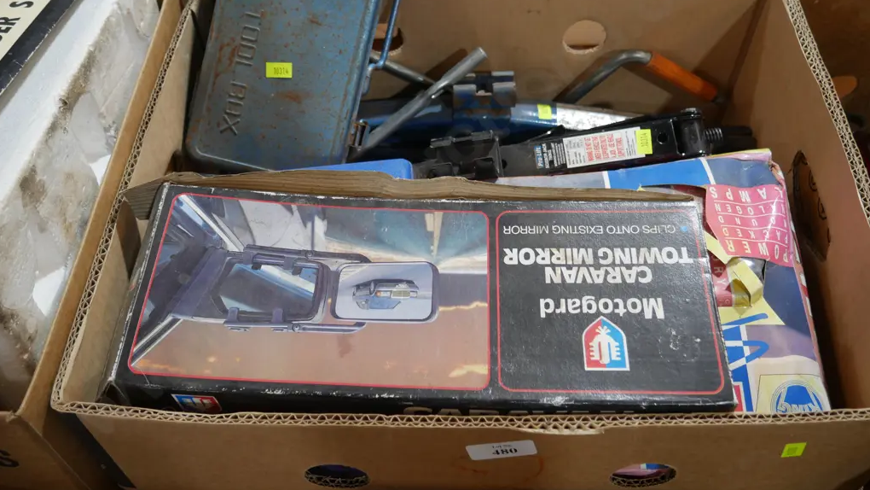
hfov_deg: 56.6
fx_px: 807
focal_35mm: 35
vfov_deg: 33.4
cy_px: 165
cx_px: 434
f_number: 3.6
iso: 400
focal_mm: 16
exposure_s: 1/60
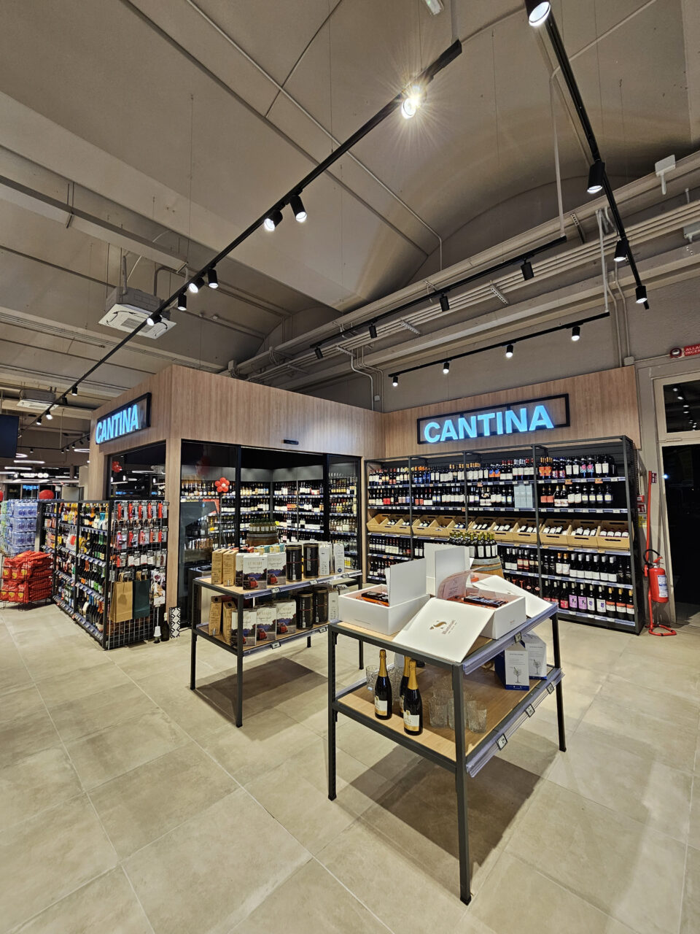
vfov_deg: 106.2
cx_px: 350
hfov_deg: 89.9
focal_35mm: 13
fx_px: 351
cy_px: 467
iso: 80
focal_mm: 2.2
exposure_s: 1/50
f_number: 2.2
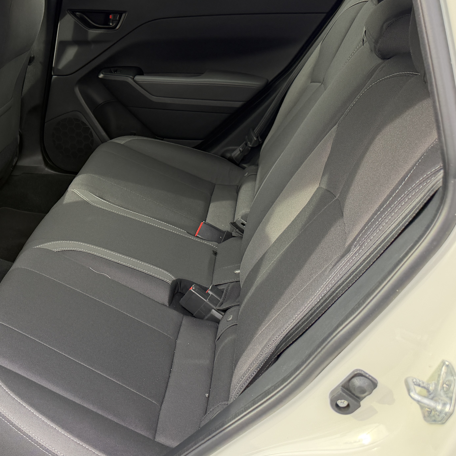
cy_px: 185
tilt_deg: -24.2
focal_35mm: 44
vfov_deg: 38.2
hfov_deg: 35.6
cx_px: 30
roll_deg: -0.6
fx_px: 656
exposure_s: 1/186
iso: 80
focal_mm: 6.76
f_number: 1.78
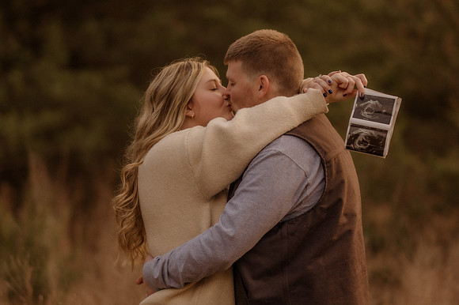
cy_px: 152
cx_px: 230
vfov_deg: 10.8
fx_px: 1618
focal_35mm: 127
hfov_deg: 16.1
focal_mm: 85
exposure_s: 1/1000
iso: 320
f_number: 1.4
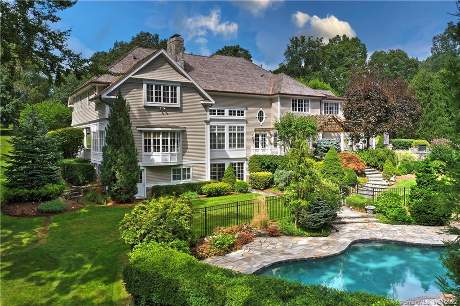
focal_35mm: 28
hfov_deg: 65.5
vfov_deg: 46.3
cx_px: 230
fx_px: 357
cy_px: 153
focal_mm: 10.3
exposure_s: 1/240
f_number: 5
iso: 100
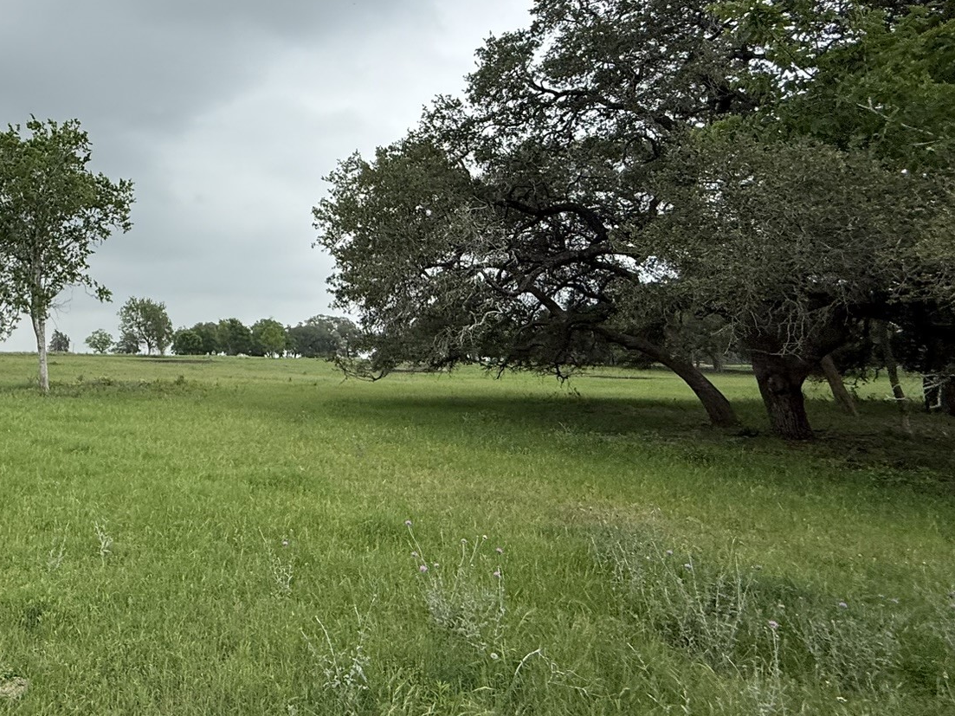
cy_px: 232
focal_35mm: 26
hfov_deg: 61.1
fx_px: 717
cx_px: 175
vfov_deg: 51.9
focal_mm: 2.22
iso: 50
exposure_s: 1/1901
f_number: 2.2
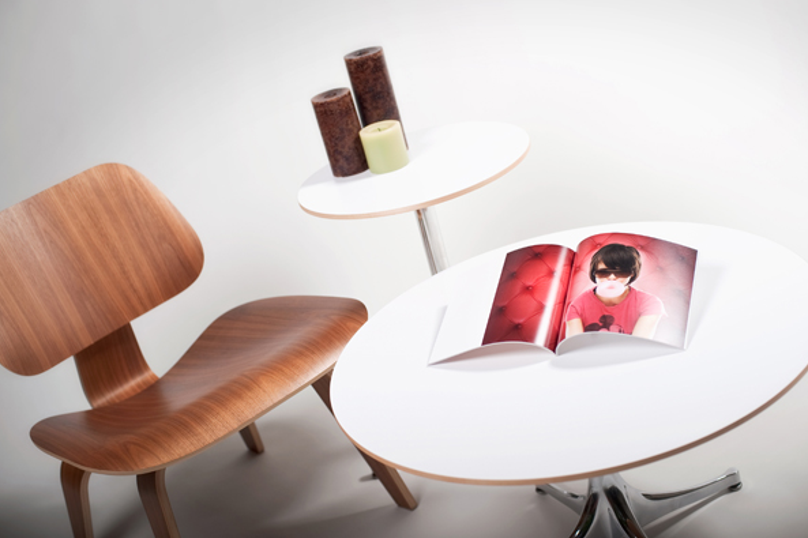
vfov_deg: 26.5
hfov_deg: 38.9
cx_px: 404
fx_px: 1144
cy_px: 268
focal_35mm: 51
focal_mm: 50
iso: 200
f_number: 3.5
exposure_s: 1/250
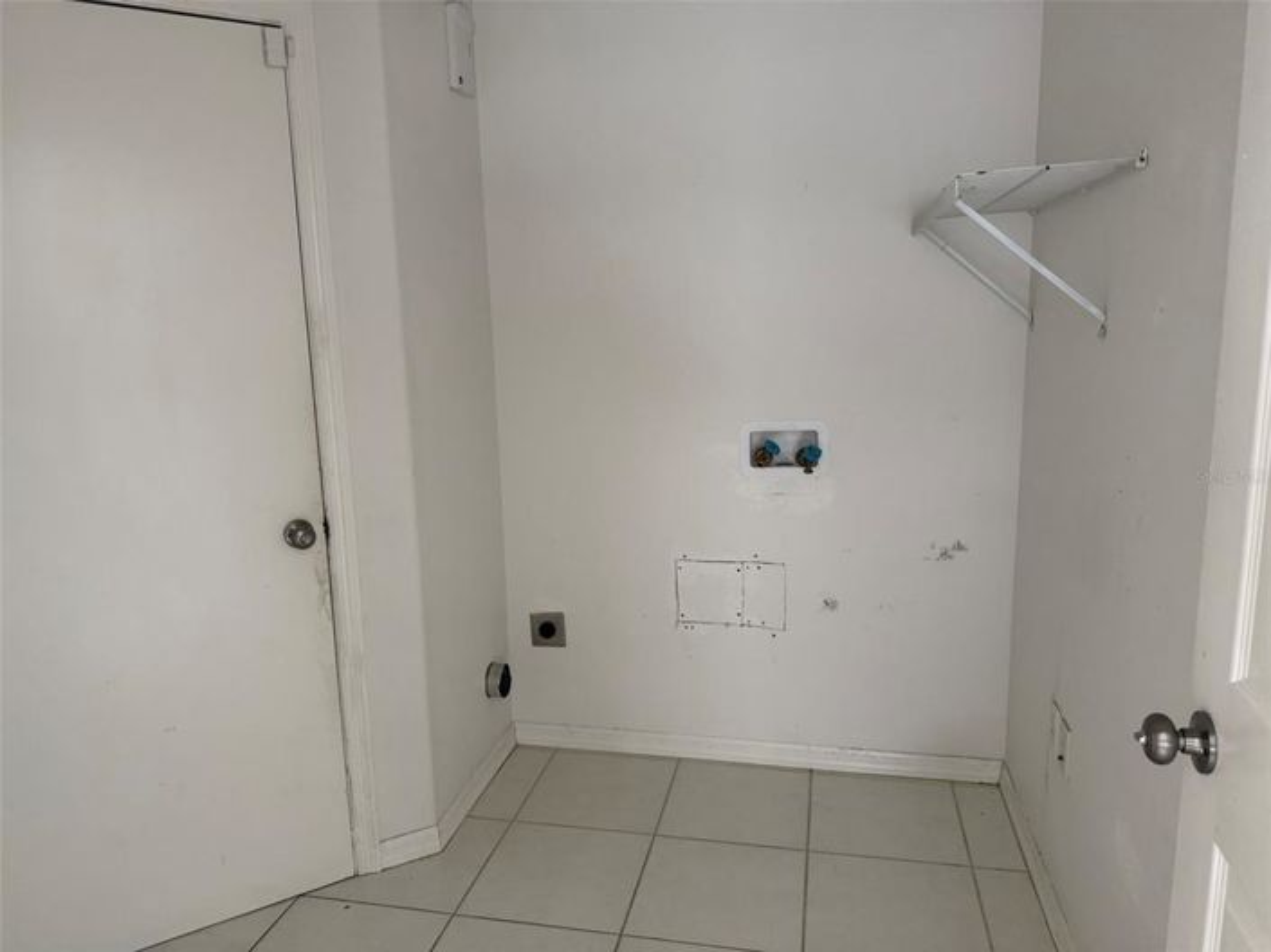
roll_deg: +1.8
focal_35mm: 24
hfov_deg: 71.6
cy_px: 476
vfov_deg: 56.8
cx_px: 636
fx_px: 881
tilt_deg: -9.3
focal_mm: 6.76
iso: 250
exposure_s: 1/60
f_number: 1.78
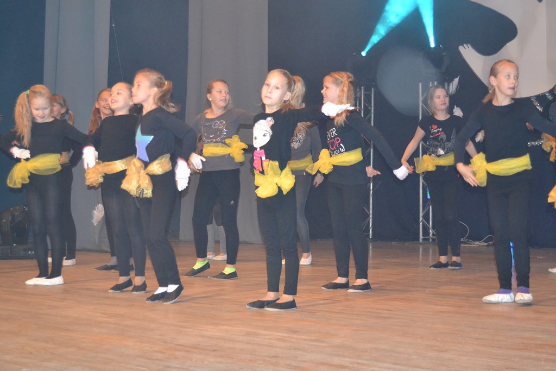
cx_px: 278
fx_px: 927
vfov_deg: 22.6
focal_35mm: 60
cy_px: 186
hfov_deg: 33.4
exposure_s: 1/60
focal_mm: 40
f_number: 5
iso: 3200
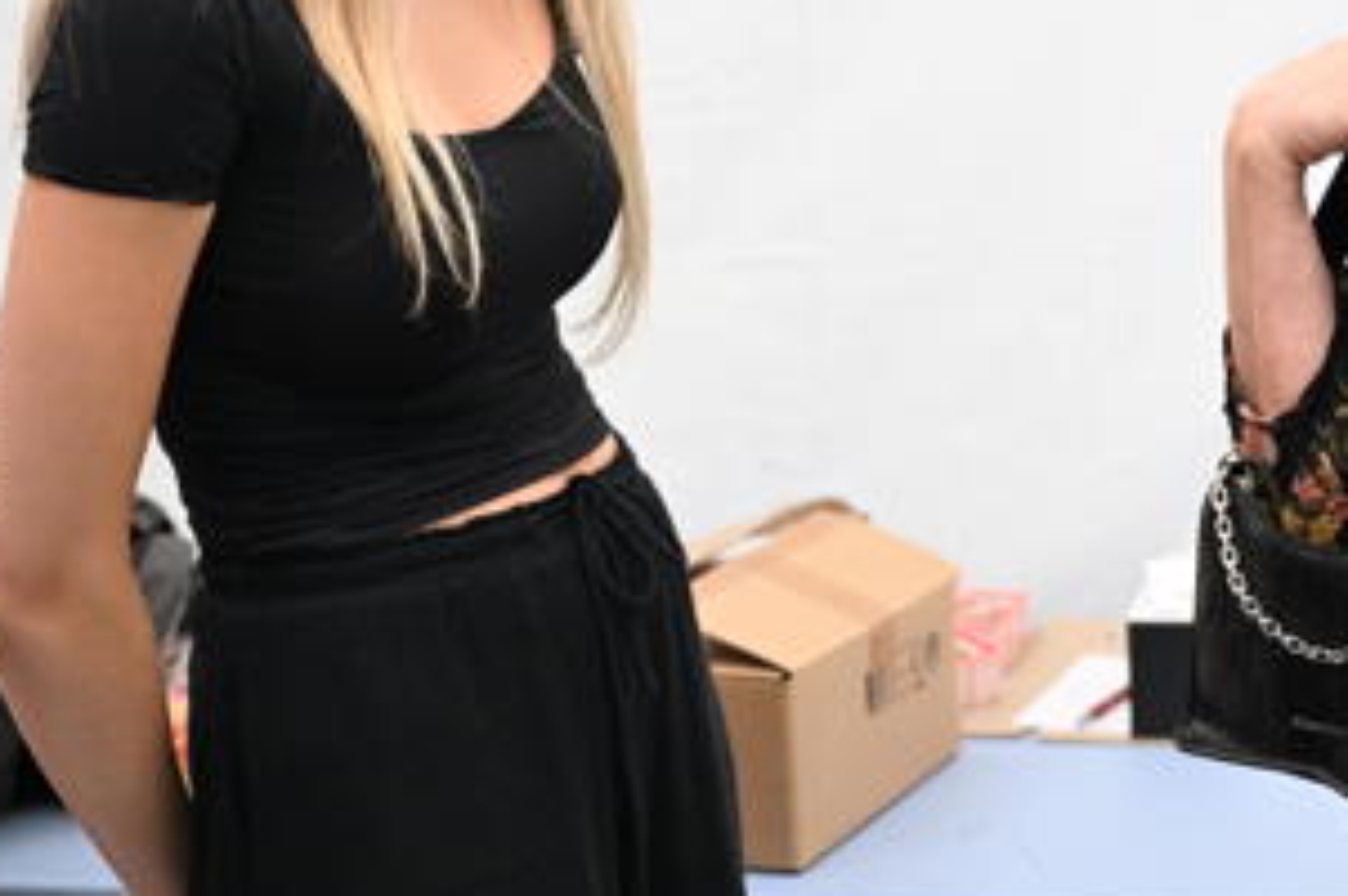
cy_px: 300
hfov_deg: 20.0
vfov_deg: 13.5
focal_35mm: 101
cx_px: 1124
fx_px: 3778
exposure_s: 1/8000
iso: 2500
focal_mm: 44
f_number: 2.8
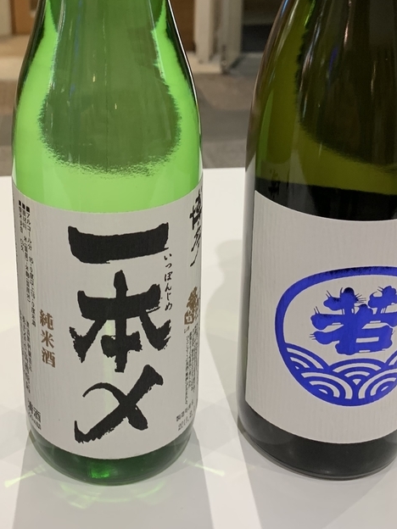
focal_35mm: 50
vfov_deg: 36.7
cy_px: 98
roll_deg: +1.5
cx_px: 109
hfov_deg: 28.8
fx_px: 765
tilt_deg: -18.9
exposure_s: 1/60
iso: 160
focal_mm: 4.25
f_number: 1.8
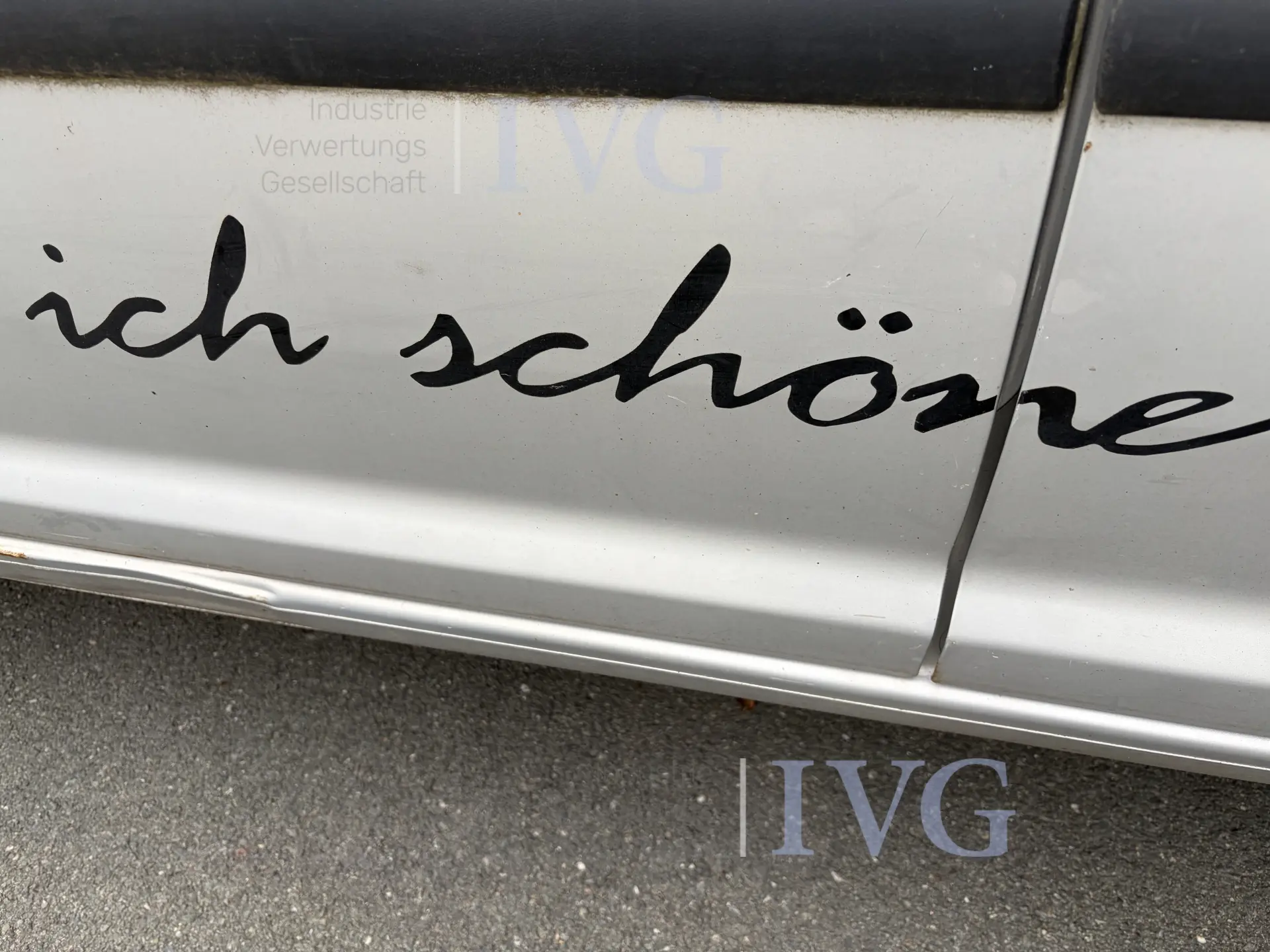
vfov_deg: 53.1
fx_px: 954
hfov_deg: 67.3
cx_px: 635
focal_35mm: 26
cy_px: 476
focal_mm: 5.96
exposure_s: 1/660
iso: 50
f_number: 1.6
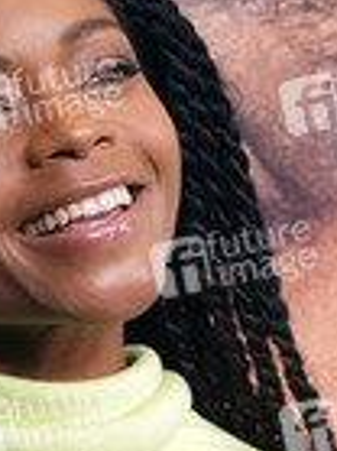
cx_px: -49
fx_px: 4056
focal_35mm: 312
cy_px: 341
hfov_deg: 4.7
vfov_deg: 6.4
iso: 6400
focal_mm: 100
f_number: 5.6
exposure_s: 1/320
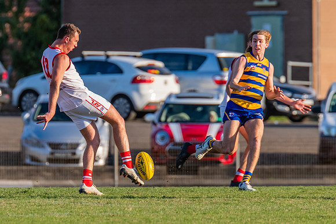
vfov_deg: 1.7
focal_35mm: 833
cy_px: 95
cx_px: 86
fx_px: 7775
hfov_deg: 2.5
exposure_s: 1/1600
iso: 800
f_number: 5.6
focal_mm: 420
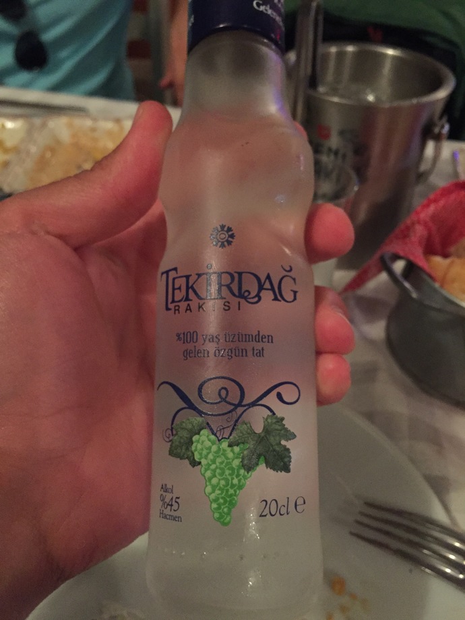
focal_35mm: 29
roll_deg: -2.4
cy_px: 310
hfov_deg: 48.2
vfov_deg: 61.7
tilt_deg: -41.2
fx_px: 519
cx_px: 232
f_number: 2.2
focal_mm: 4.15
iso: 640
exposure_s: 1/17
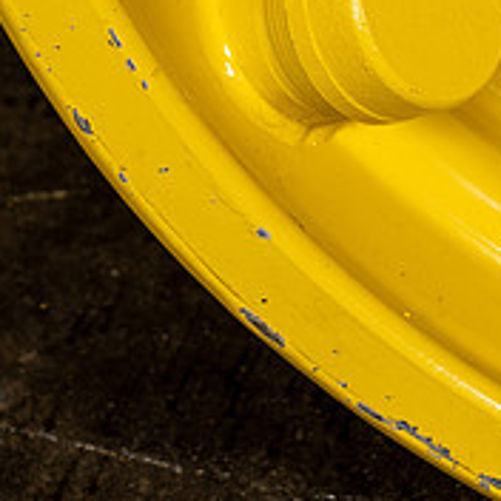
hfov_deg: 6.0
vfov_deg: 6.0
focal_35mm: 292
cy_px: 36
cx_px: 342
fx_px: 4781
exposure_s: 1/100
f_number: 5.6
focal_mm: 104
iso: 500
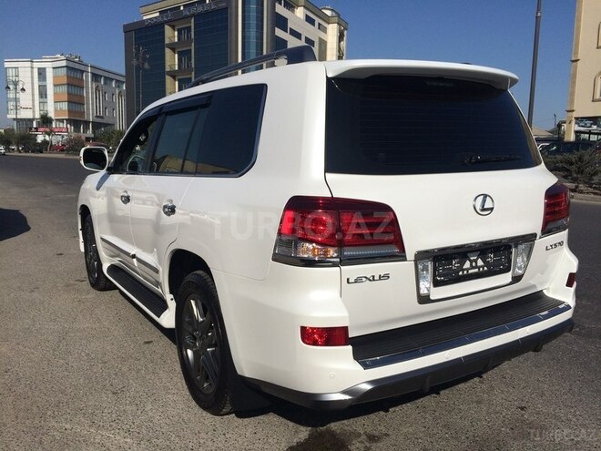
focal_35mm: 29
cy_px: 226
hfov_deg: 61.7
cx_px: 300
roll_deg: -2.2
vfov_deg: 48.2
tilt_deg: -8.0
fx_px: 503
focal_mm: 4.15
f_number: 2.2
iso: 32
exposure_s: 1/5882
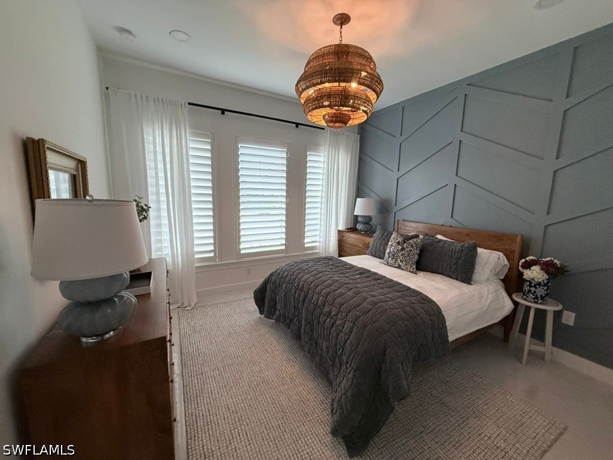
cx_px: 306
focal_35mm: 14
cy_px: 230
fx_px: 248
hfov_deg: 102.1
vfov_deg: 85.7
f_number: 2.2
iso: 250
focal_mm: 2.22
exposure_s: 1/120
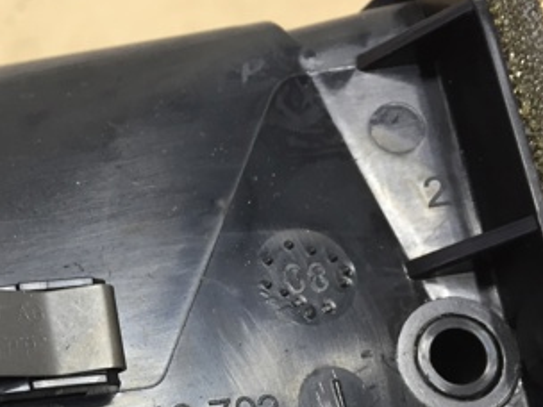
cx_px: 114
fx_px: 957
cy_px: 380
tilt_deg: -46.2
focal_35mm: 61
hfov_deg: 30.9
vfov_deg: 23.3
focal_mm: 4.15
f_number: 2.2
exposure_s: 1/33
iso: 80
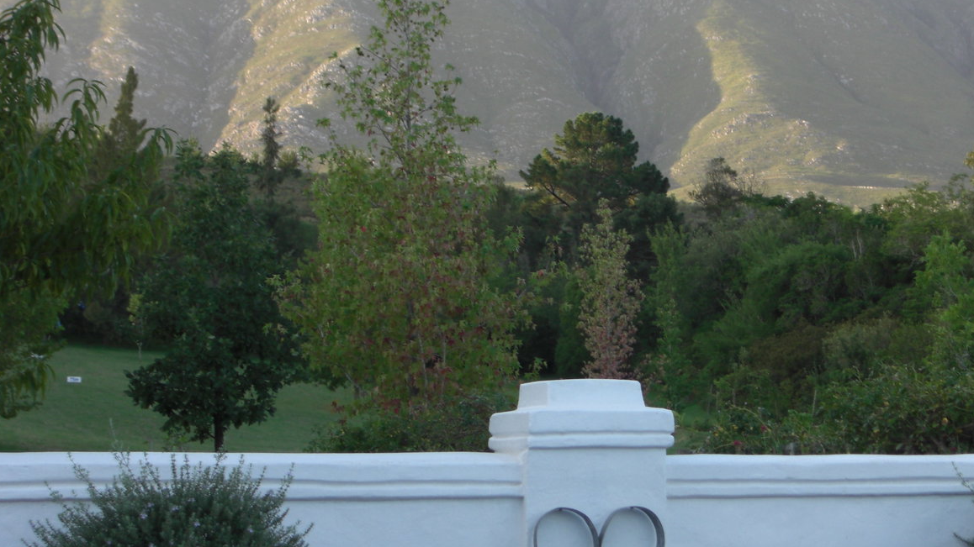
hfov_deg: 22.2
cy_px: 261
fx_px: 2479
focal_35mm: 96
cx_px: 625
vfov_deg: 12.6
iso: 100
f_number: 4
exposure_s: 1/80
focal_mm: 14.2
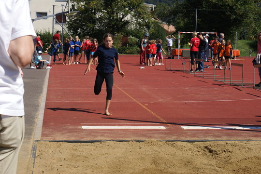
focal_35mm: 90
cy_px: 87
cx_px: 130
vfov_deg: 15.2
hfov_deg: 22.6
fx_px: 653
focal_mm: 60
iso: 100
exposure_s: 1/250
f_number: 9
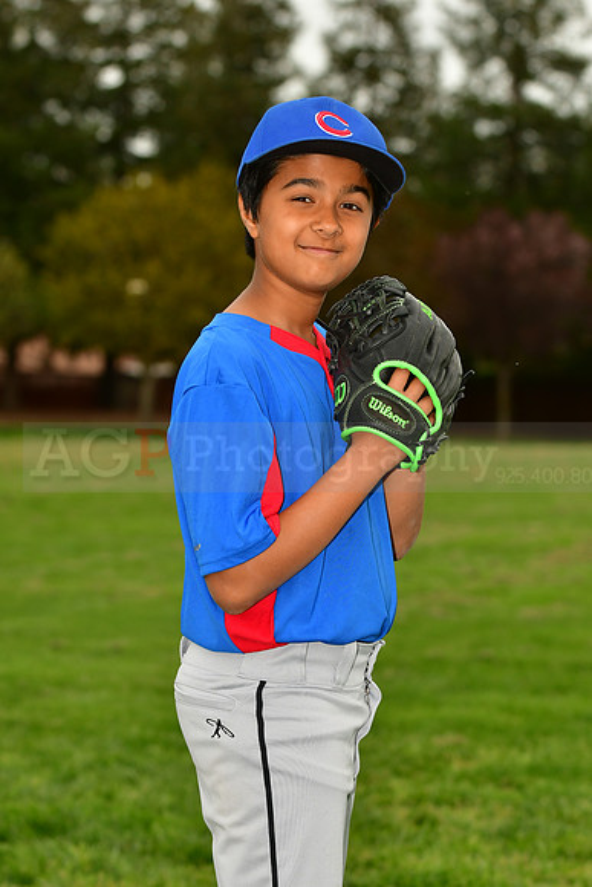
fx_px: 3513
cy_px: 444
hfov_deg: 9.6
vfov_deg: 14.4
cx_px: 296
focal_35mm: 142
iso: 400
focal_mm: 95
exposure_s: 1/1000
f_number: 5
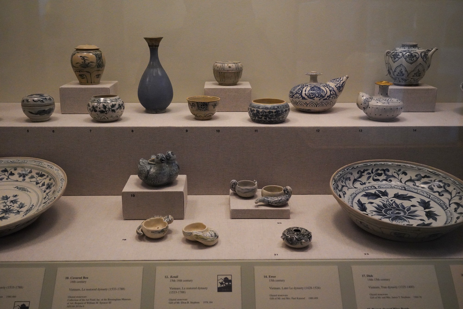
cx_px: 232
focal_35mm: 39
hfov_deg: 49.5
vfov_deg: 34.2
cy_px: 154
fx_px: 502
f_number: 5.6
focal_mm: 39
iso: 8000
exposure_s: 1/100
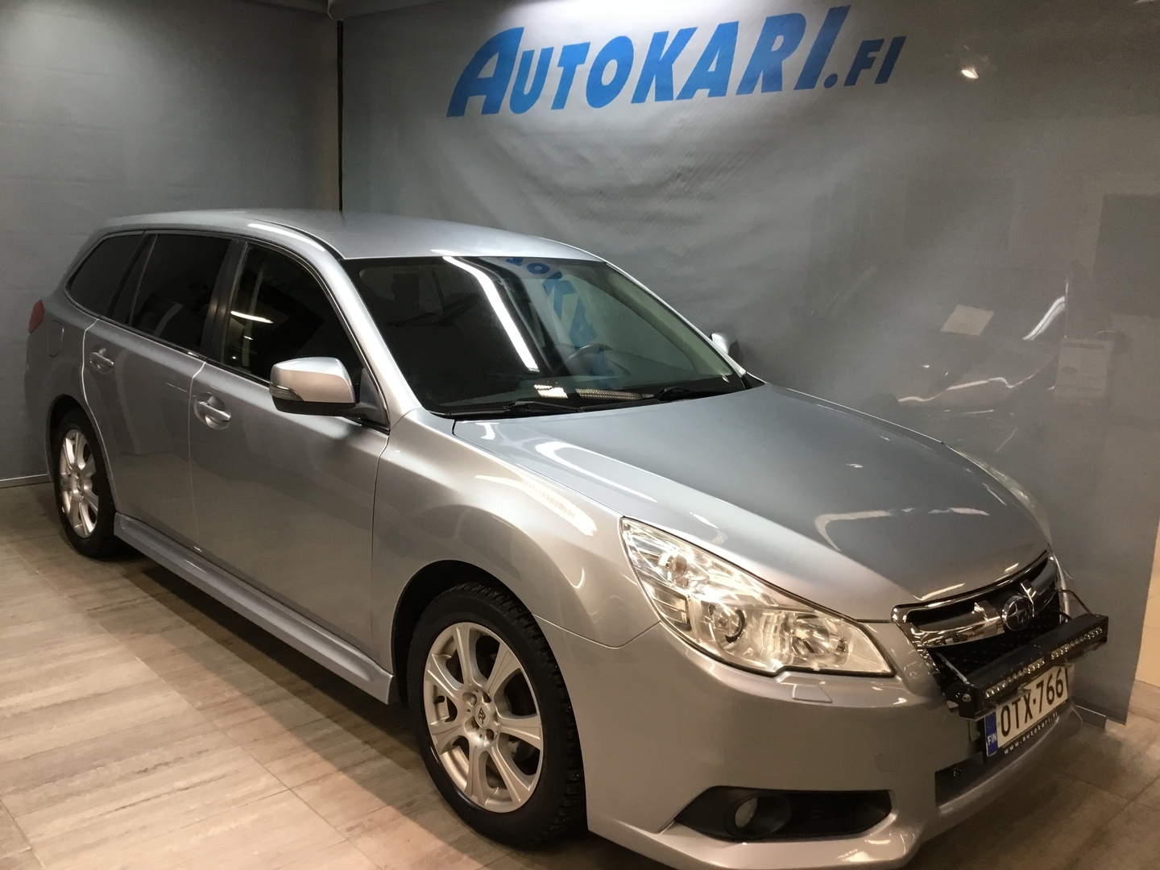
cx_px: 580
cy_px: 435
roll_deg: -1.5
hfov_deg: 58.4
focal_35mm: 31
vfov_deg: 45.4
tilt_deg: -12.4
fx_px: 1039
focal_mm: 3.3
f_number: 2.4
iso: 50
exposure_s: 1/33
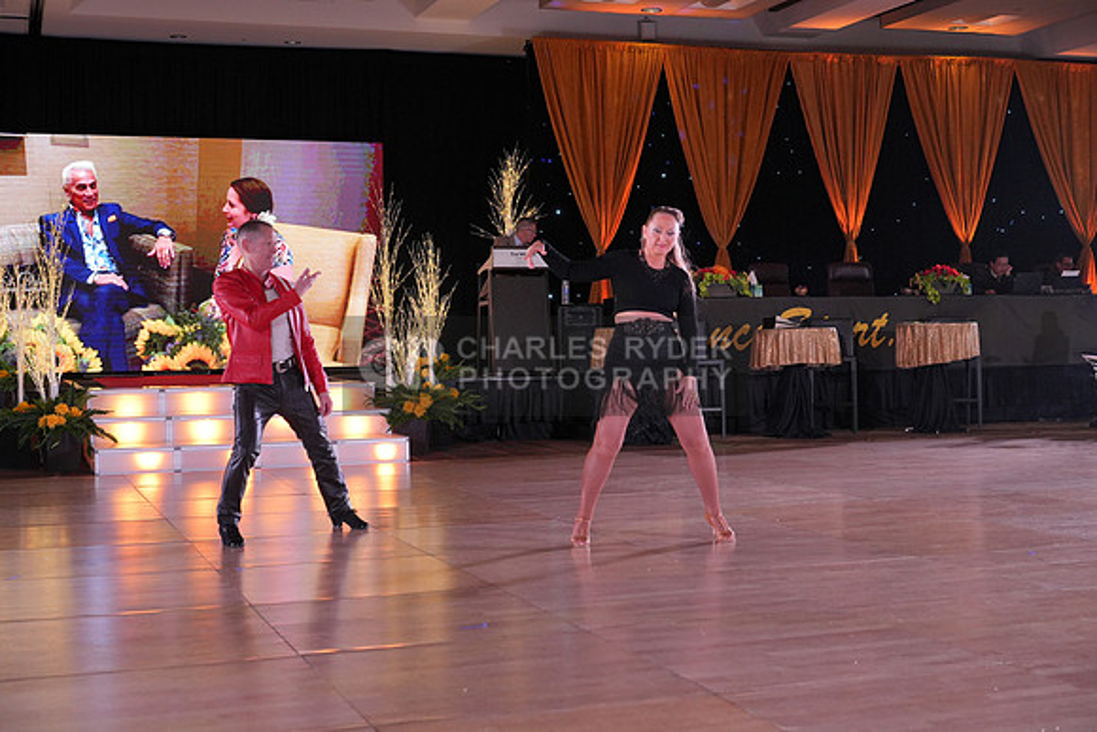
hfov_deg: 39.6
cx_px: 548
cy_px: 366
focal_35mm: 50
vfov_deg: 27.0
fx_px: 1524
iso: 2000
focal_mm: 50
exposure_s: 1/400
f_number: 4.5
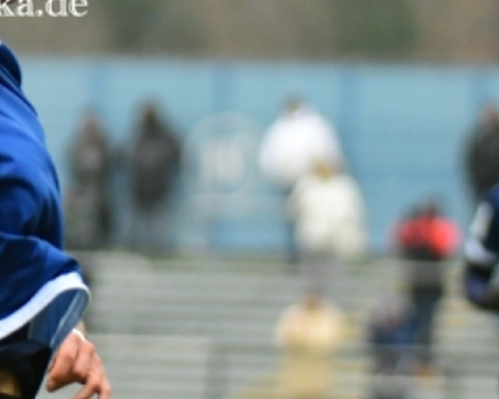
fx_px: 8274
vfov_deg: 2.8
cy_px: -38
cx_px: -68
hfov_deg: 3.4
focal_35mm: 560
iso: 1800
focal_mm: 120
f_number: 2.8
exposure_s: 1/2000
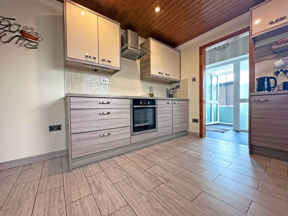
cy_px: 108
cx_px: 144
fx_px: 116
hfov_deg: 102.1
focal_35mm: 14
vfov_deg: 85.7
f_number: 2.2
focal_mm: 2.22
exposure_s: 1/99
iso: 320
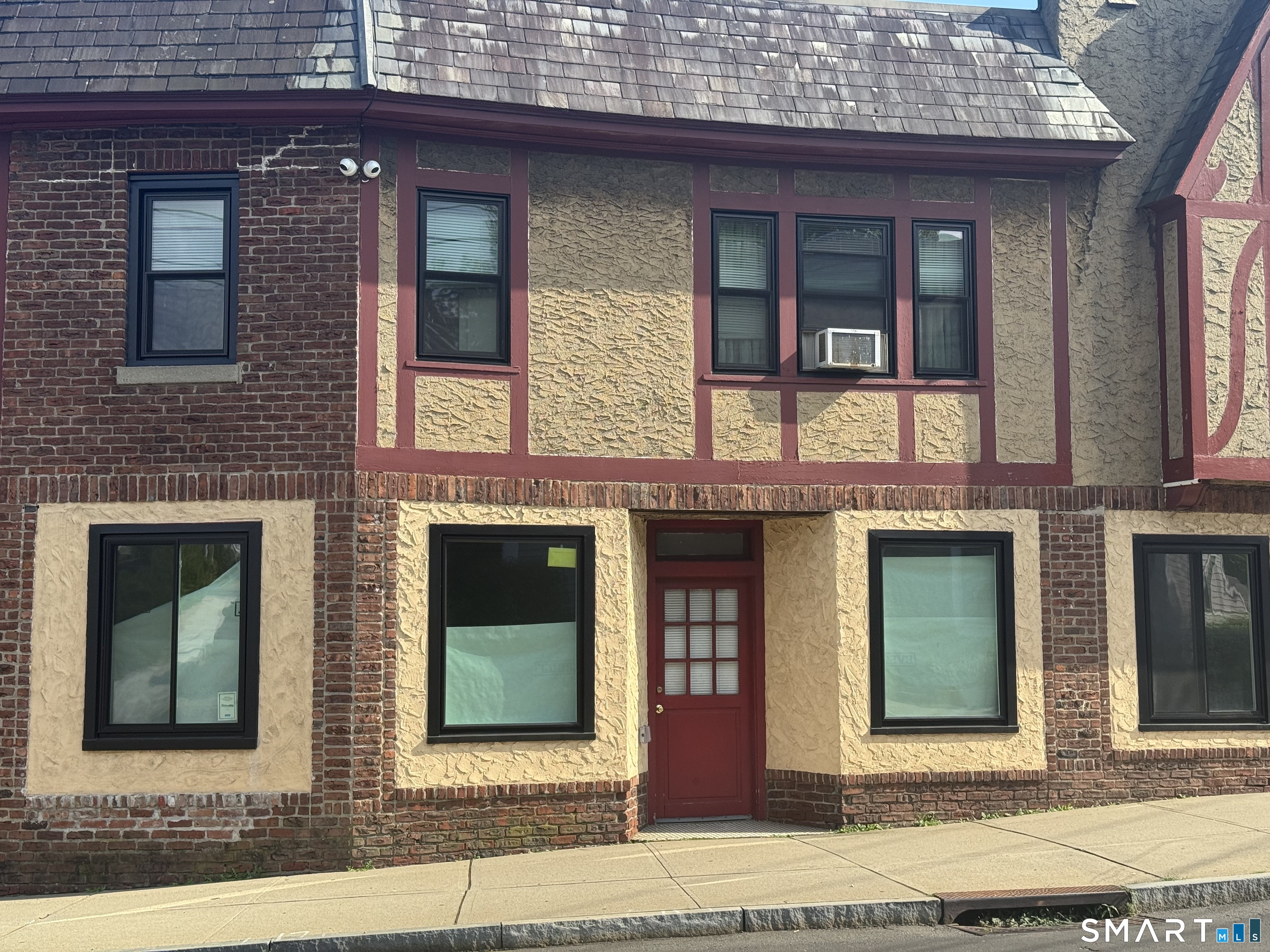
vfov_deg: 30.3
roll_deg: -0.4
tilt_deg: +5.3
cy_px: 476
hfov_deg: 39.7
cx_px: 635
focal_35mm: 48
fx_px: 1761
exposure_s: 1/1869
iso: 64
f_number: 1.78
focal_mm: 6.76
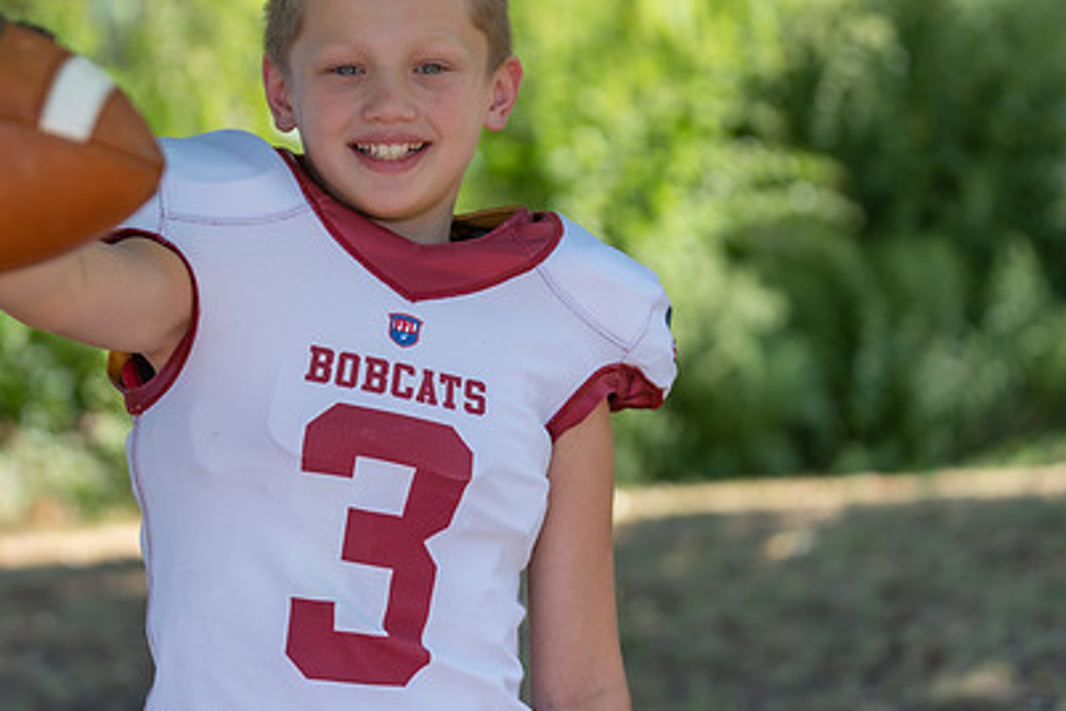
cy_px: 224
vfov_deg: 13.5
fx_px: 2990
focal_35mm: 101
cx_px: 416
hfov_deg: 20.2
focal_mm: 70
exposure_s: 1/320
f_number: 2.8
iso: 100
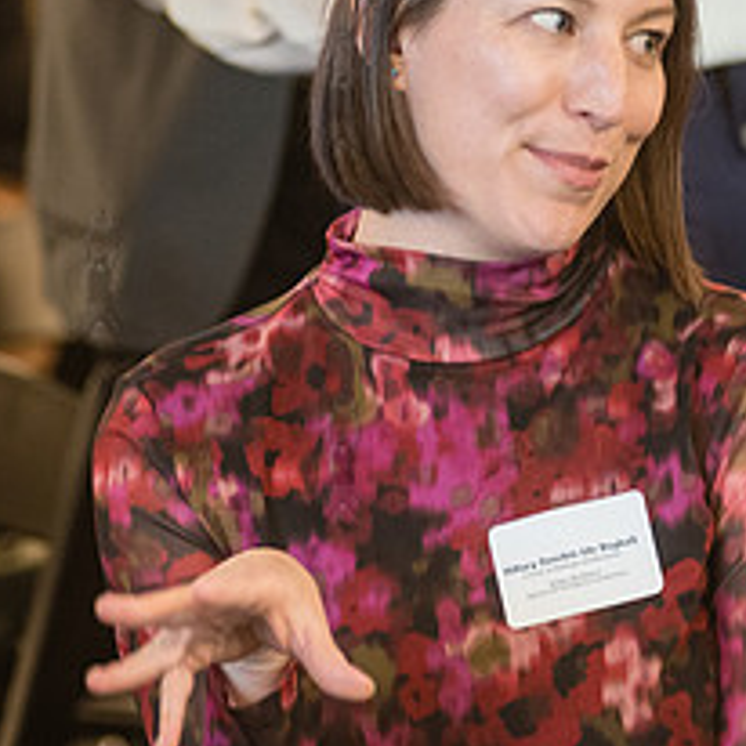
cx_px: 704
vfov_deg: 4.9
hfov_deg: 4.8
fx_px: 8802
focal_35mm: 361
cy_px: 216
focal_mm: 135
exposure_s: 1/60
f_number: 3.5
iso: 2000
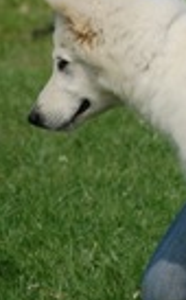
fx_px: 9624
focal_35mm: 1180
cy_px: 18
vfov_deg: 1.8
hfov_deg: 1.1
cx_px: 311
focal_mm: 165
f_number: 5.6
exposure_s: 1/2000
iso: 280
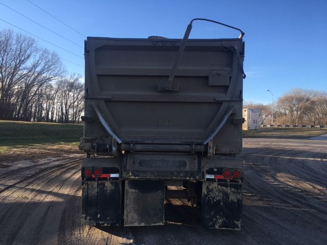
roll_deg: -1.0
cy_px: 122
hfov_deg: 61.7
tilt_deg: +3.3
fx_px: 274
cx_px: 164
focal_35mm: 29
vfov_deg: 48.2
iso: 25
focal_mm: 4.15
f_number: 2.2
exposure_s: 1/481
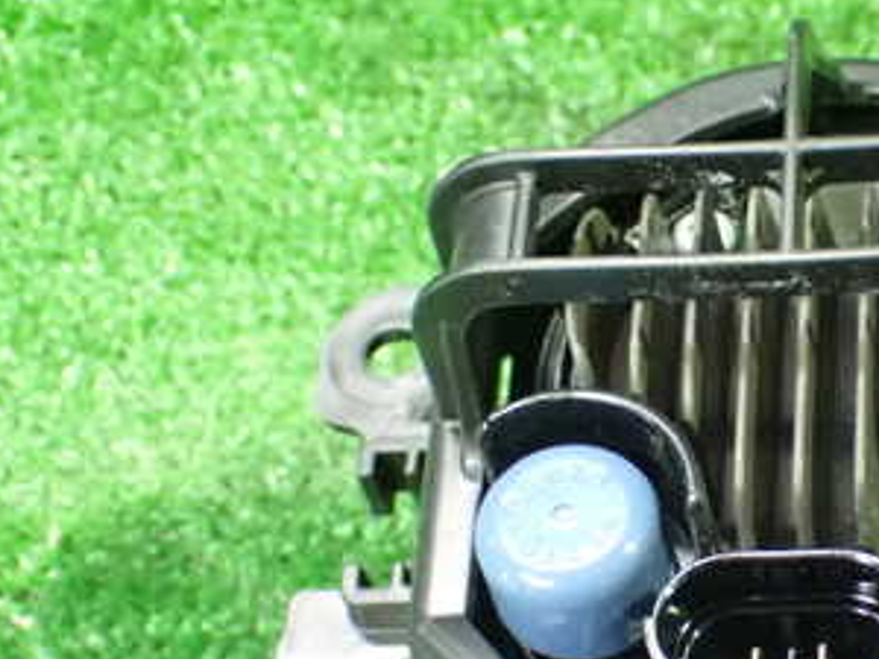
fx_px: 2387
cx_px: 847
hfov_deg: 20.3
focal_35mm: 94
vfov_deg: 15.6
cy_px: 510
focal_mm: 8.4
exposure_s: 1/30
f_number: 3.1
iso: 1600
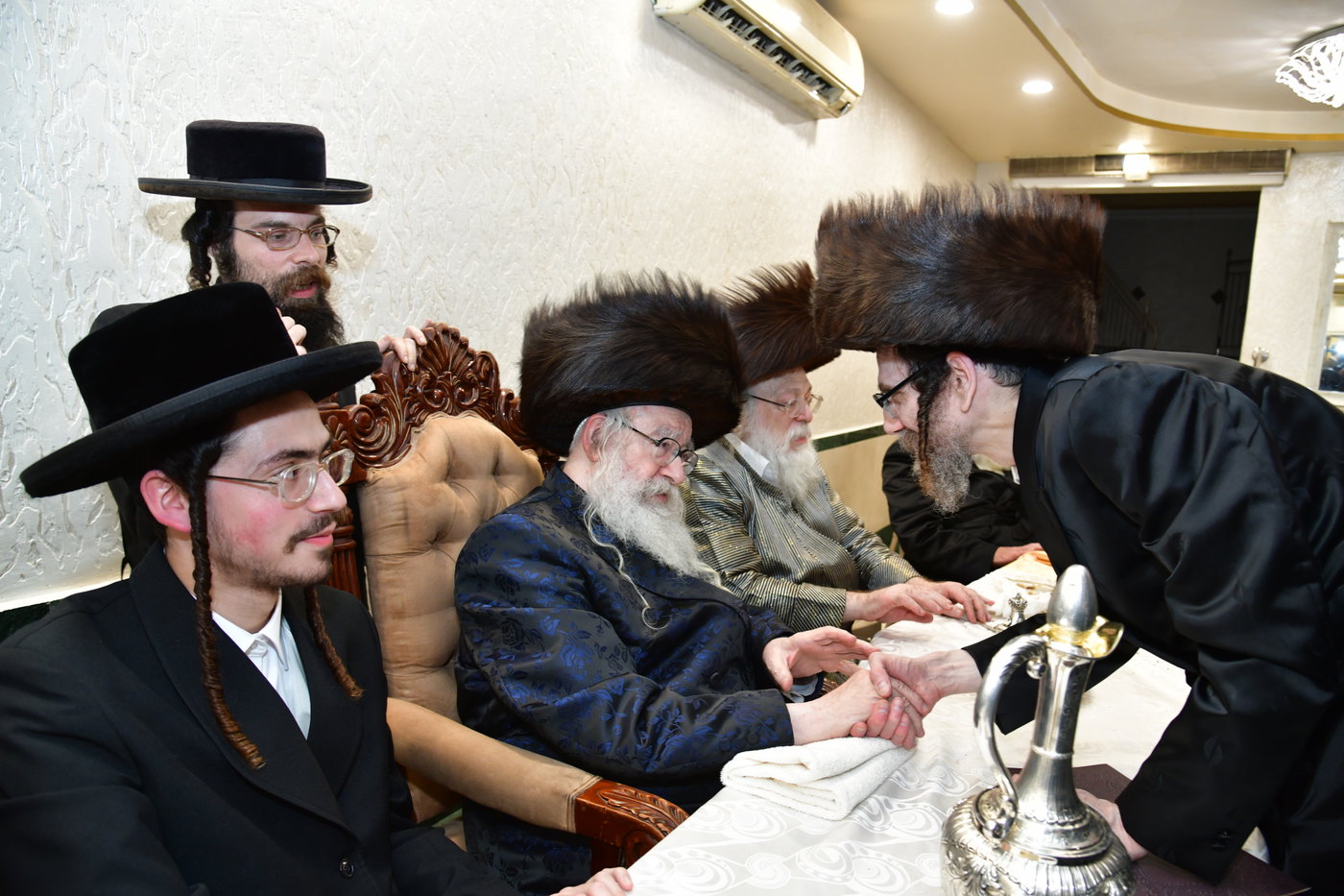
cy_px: 448
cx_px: 672
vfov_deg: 53.1
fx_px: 896
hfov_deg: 73.8
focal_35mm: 24
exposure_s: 1/100
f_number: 5.6
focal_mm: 24
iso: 1250
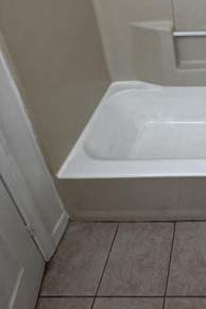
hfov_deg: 35.7
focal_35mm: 32
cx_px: 221
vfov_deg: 50.5
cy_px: 19
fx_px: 275
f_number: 2.2
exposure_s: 1/120
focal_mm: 2.22
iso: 125
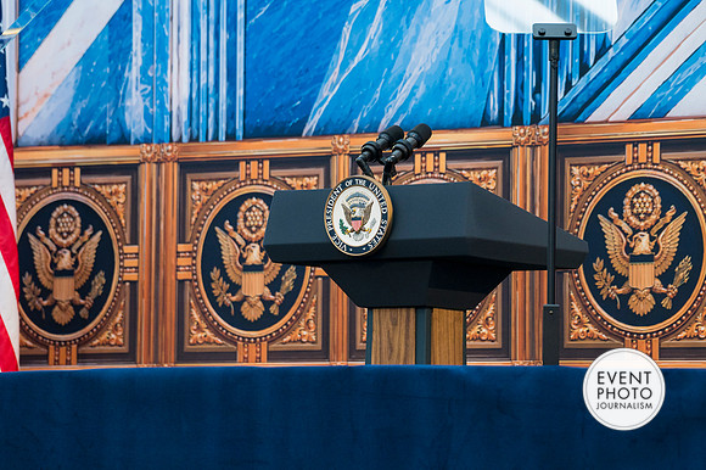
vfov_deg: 6.1
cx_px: 353
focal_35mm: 225
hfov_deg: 9.2
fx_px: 4410
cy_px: 235
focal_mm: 150
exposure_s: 1/160
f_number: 4
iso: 450
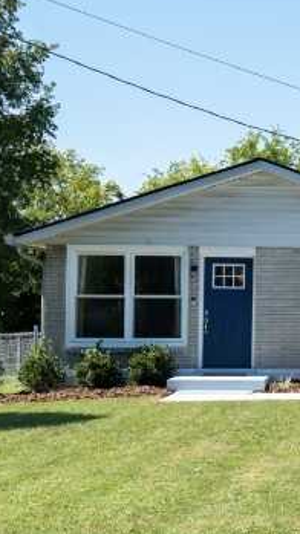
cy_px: 259
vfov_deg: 38.5
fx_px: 765
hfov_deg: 20.3
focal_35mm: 54
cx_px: 393
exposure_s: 1/640
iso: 500
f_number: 7.1
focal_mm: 30
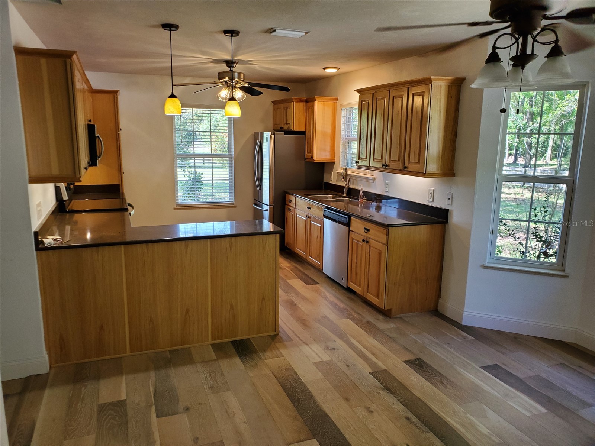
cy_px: 223
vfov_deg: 53.1
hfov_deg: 67.3
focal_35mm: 26
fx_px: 447
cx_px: 298
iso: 200
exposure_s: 1/120
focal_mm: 4.3
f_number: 2.4
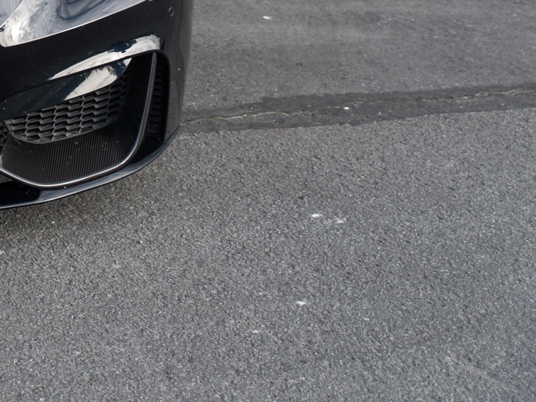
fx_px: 1533
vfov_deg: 14.6
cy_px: -48
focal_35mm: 99
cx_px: -227
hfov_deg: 18.0
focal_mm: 35
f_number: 2.8
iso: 100
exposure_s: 1/400
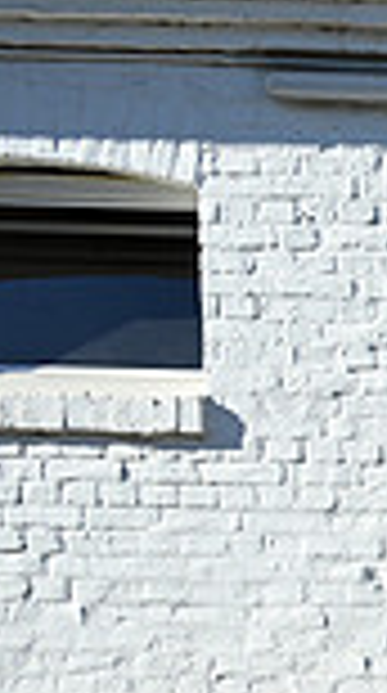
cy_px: 673
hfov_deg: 9.5
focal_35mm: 95
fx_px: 1743
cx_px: 1210
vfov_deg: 21.8
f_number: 6.3
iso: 720
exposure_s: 1/1600
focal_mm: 24
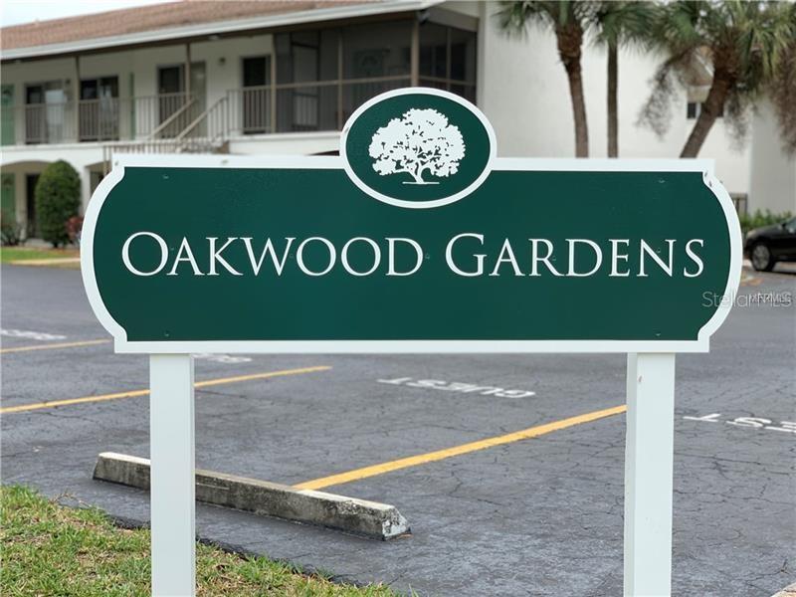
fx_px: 1196
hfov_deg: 36.8
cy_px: 298
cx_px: 398
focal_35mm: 52
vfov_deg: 28.0
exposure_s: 1/224
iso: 16
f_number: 2.4
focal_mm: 6
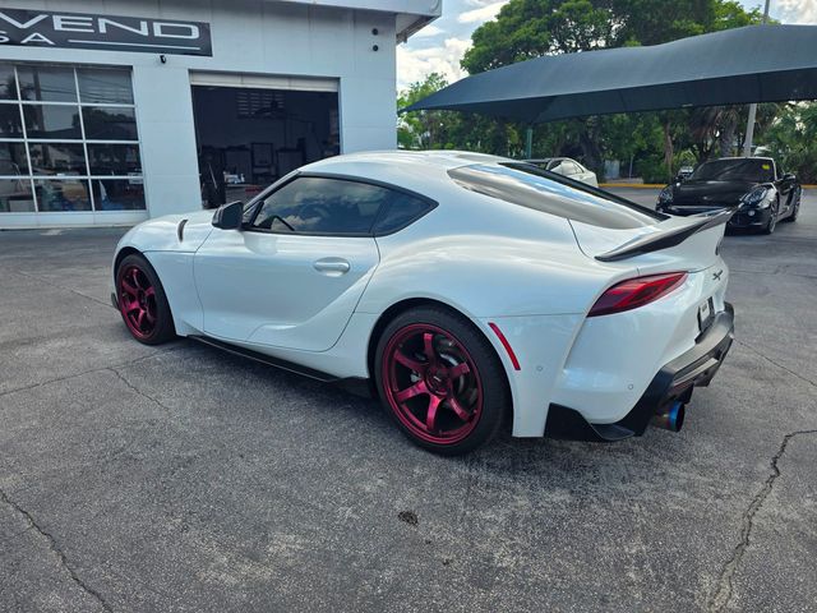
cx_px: 408
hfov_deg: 73.9
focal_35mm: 23
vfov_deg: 58.9
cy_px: 306
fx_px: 543
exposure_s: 1/2586
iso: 80
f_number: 1.7
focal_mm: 6.3
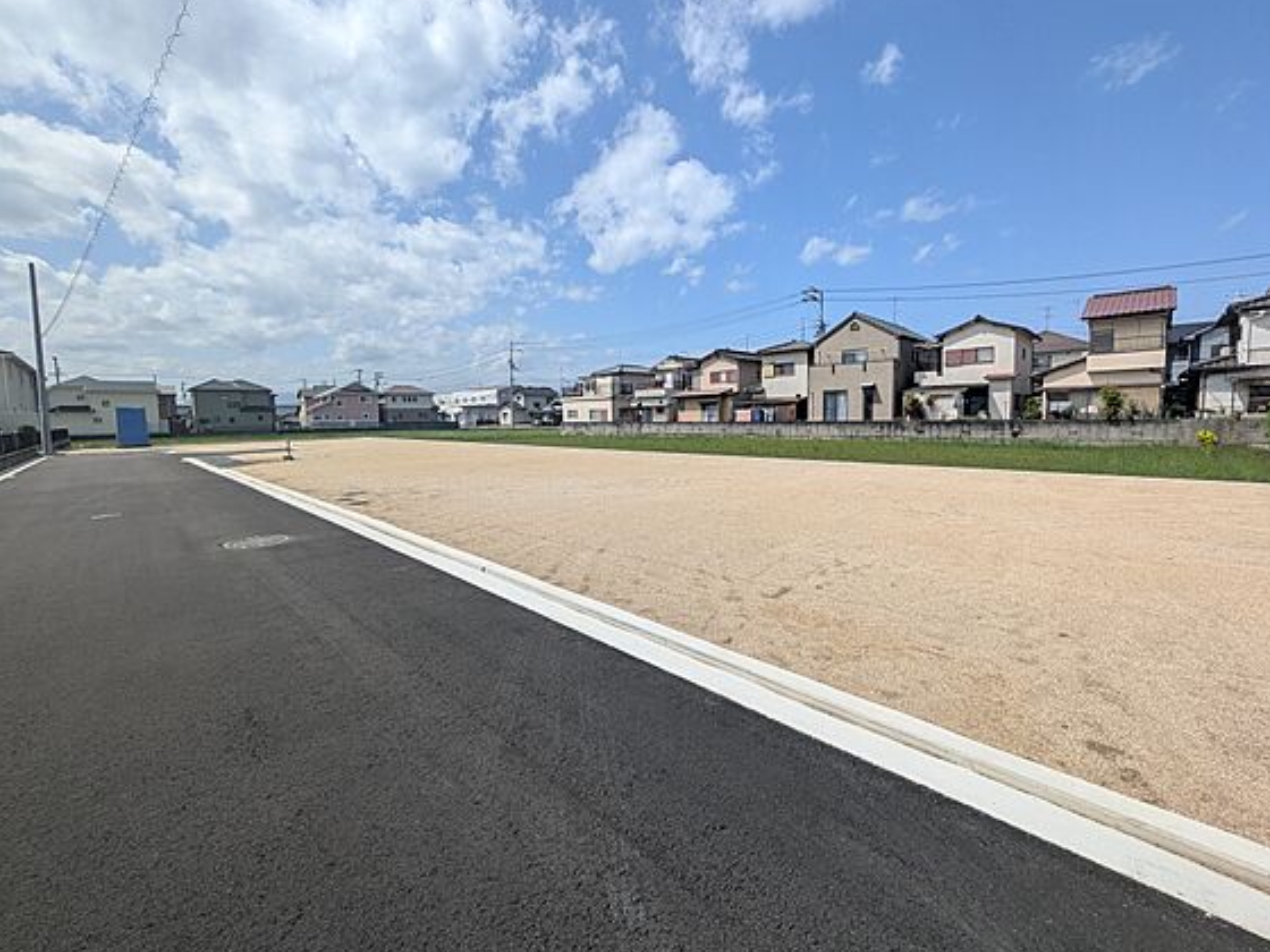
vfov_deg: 81.7
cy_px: 460
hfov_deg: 98.2
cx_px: 642
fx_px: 550
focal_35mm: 15
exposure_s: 1/2532
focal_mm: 1.83
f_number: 2.2
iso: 50
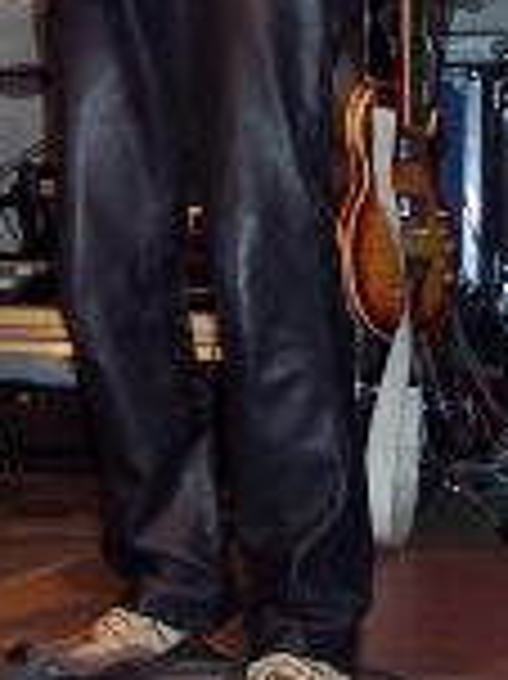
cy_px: -113
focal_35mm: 129
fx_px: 2528
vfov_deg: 14.8
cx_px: 294
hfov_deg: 11.5
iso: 100
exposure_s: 1/60
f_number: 2.8
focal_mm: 8
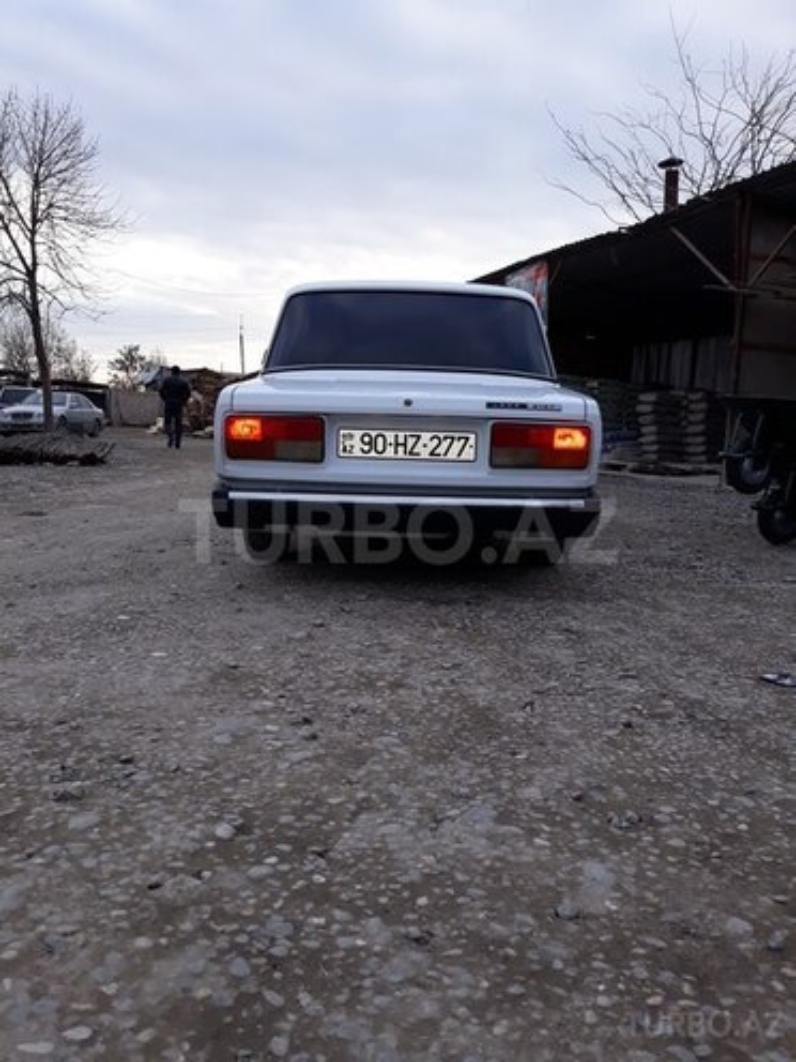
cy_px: 531
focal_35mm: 27
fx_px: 828
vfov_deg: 65.3
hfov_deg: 51.4
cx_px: 398
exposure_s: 1/425
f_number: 1.7
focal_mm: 3.71
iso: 40
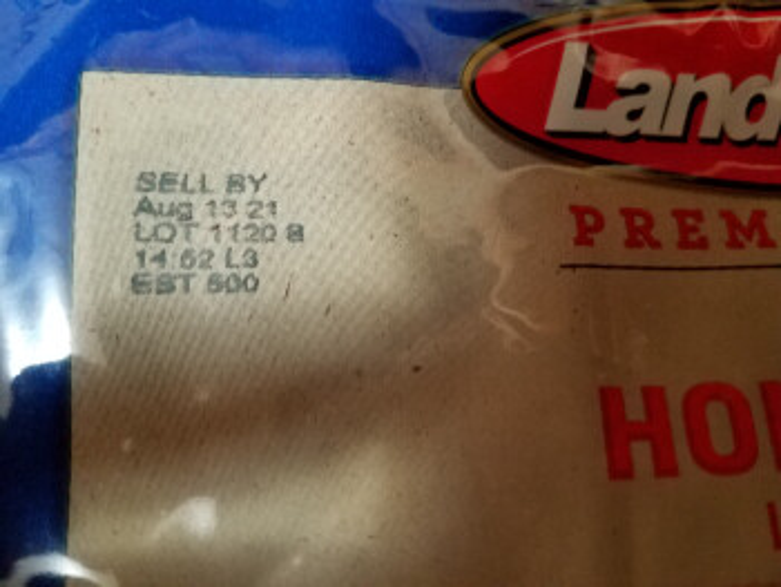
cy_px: 294
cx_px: 390
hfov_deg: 67.3
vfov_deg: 53.1
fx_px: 587
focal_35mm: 26
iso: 200
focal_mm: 4.2
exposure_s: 1/10
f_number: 1.7
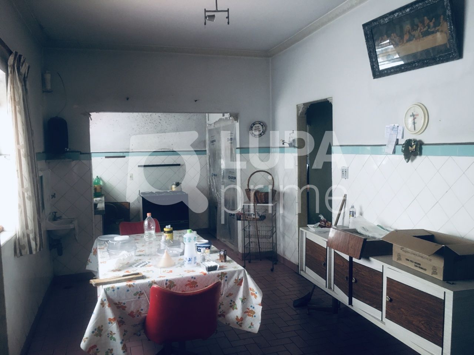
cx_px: 237
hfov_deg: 61.7
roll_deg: +1.4
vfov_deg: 48.2
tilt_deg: -4.0
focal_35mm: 29
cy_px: 178
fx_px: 397
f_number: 2.2
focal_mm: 4.15
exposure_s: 1/30
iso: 100
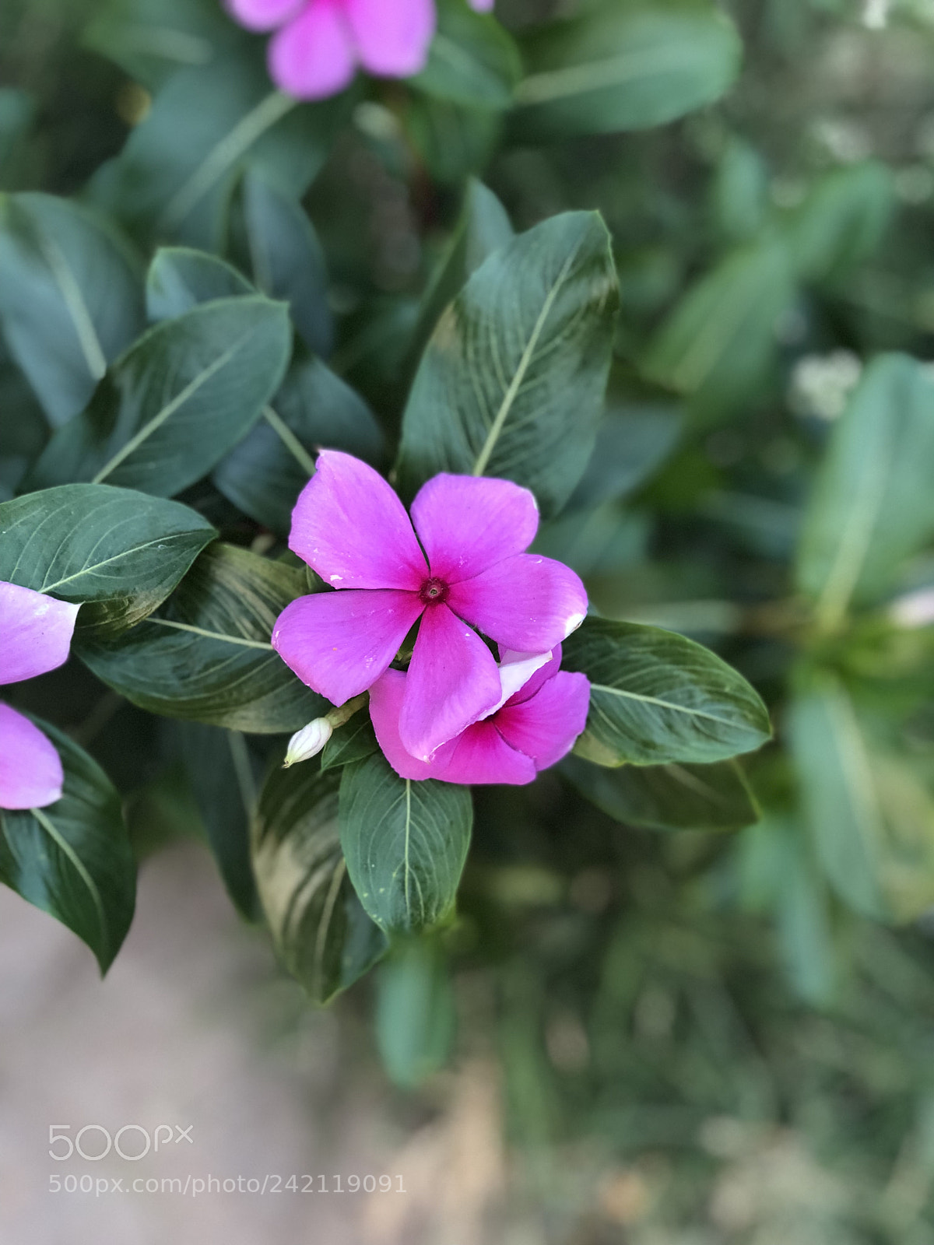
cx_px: 467
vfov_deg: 33.8
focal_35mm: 57
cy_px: 622
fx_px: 2051
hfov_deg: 25.7
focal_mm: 6.6
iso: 250
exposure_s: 1/100
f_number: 2.8
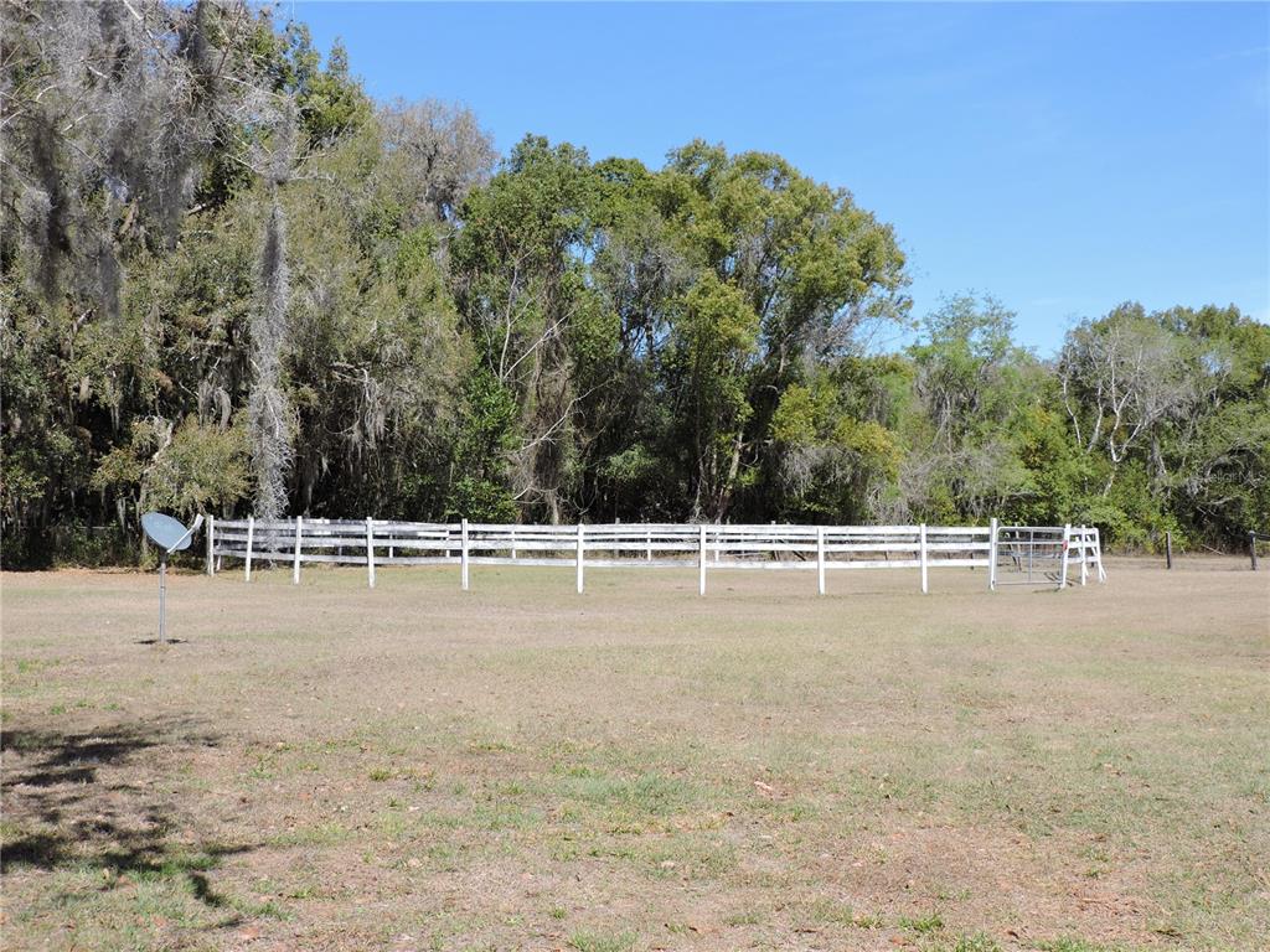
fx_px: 1578
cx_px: 635
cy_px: 476
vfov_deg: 33.6
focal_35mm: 43
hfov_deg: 43.9
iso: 100
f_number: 3.4
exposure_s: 1/800
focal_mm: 7.7
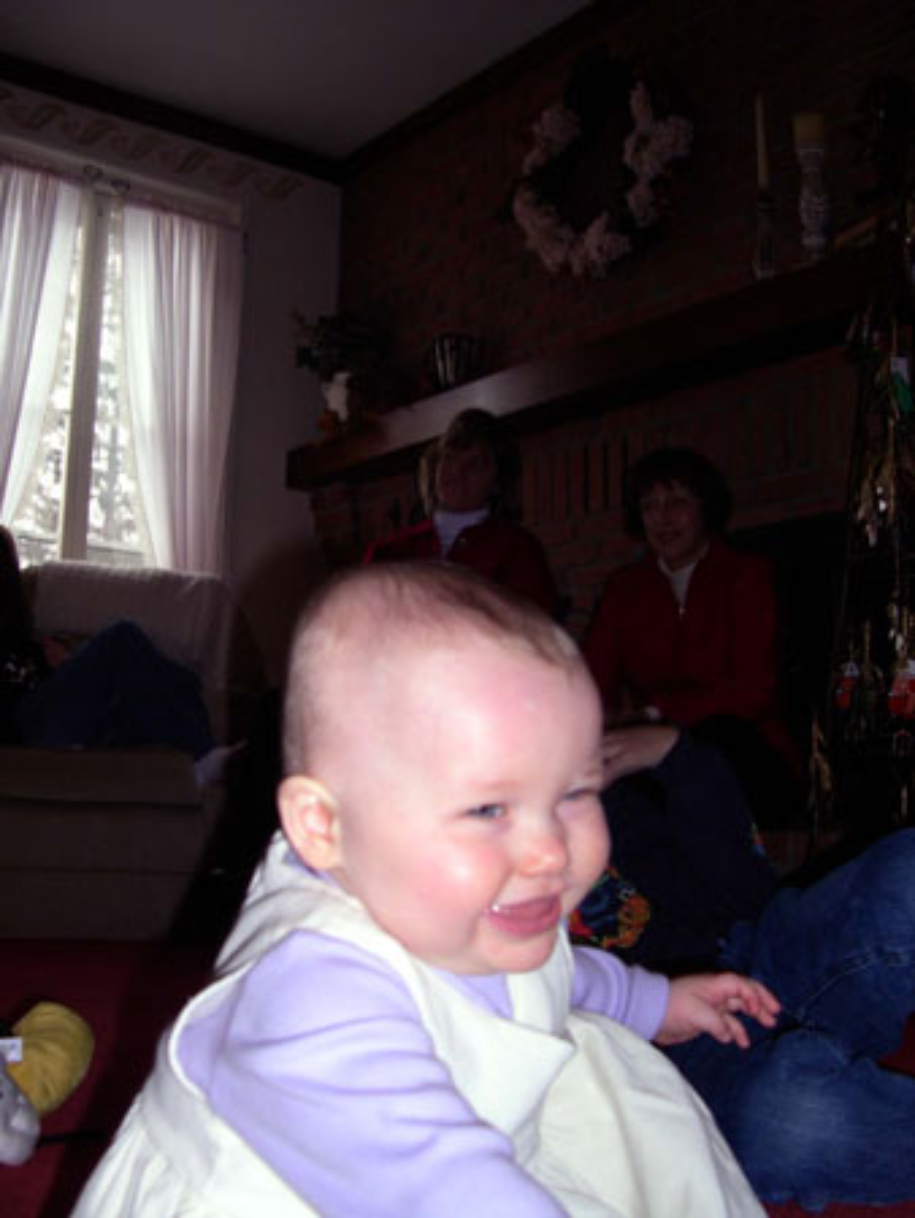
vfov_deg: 49.0
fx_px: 1338
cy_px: 609
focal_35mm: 38
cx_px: 458
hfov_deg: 37.8
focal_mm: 8
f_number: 2.8
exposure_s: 1/60
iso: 100
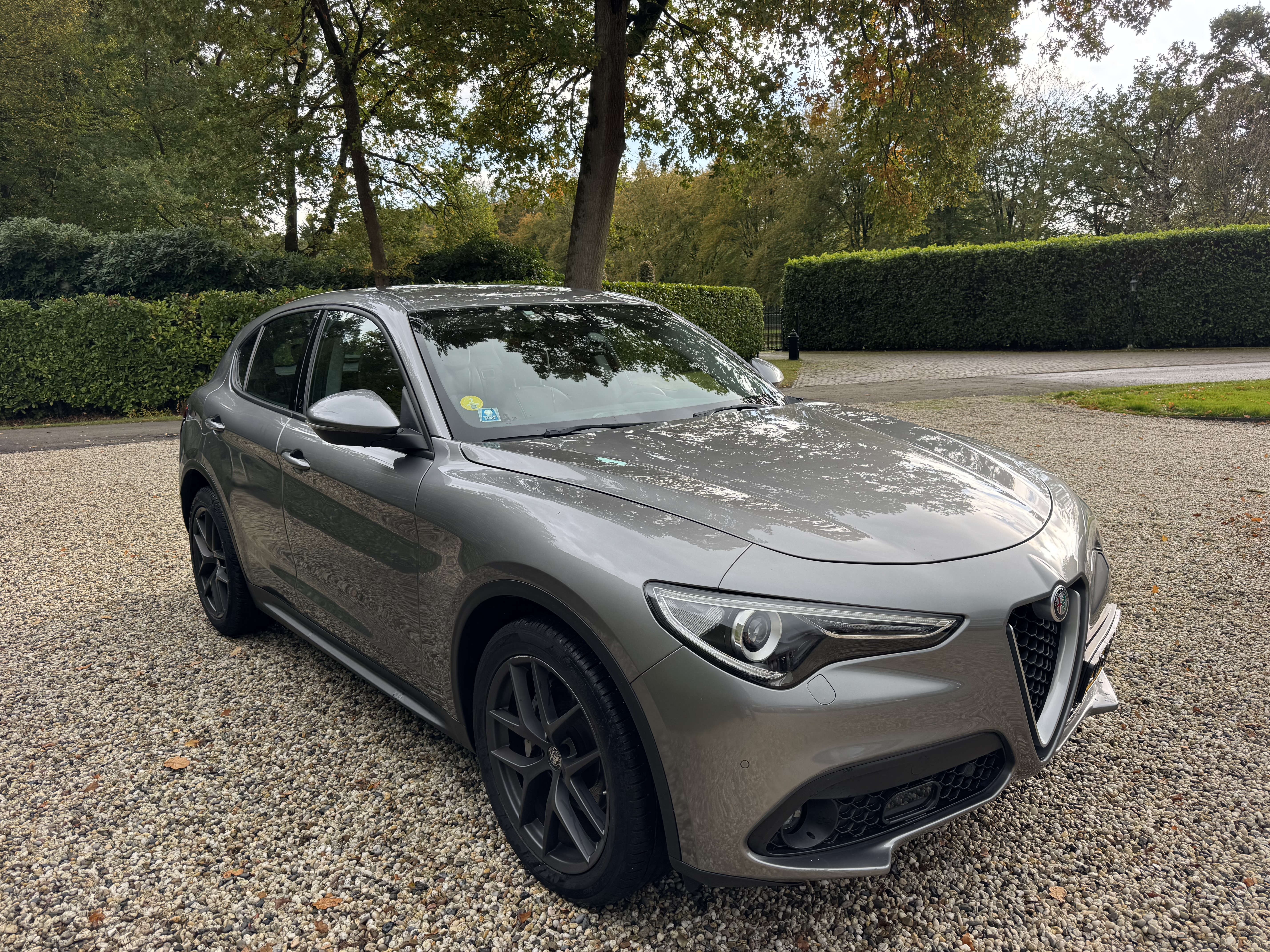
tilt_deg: -10.2
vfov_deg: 56.8
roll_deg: +2.2
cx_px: 635
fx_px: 881
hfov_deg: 71.6
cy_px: 476
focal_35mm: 24
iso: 80
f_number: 1.78
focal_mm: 6.76
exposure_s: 1/433
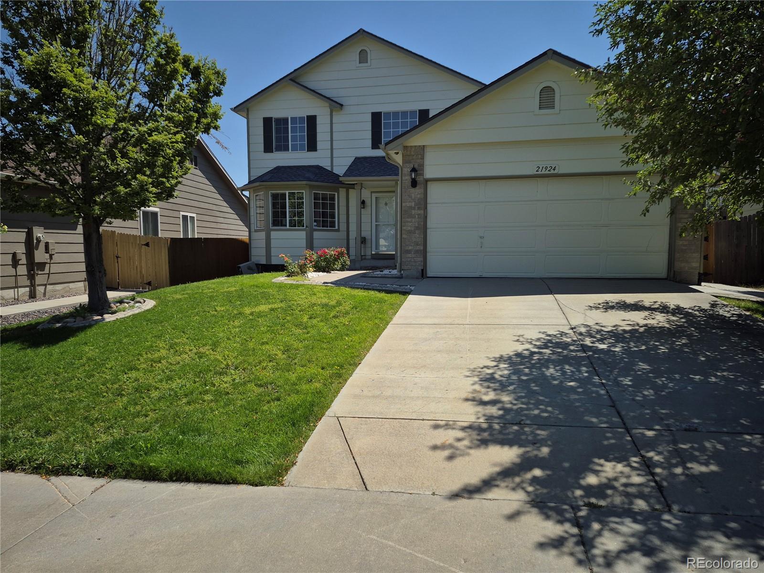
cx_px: 382
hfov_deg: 73.9
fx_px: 508
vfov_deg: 58.9
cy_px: 286
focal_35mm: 23
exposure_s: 1/1716
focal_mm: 5.4
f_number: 1.8
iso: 25
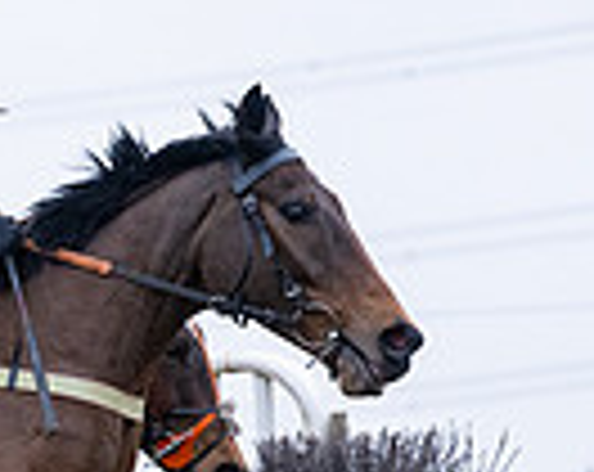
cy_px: 719
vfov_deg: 3.0
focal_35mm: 512
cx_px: 127
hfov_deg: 3.8
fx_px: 8981
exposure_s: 1/1600
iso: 1250
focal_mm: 94
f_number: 3.5
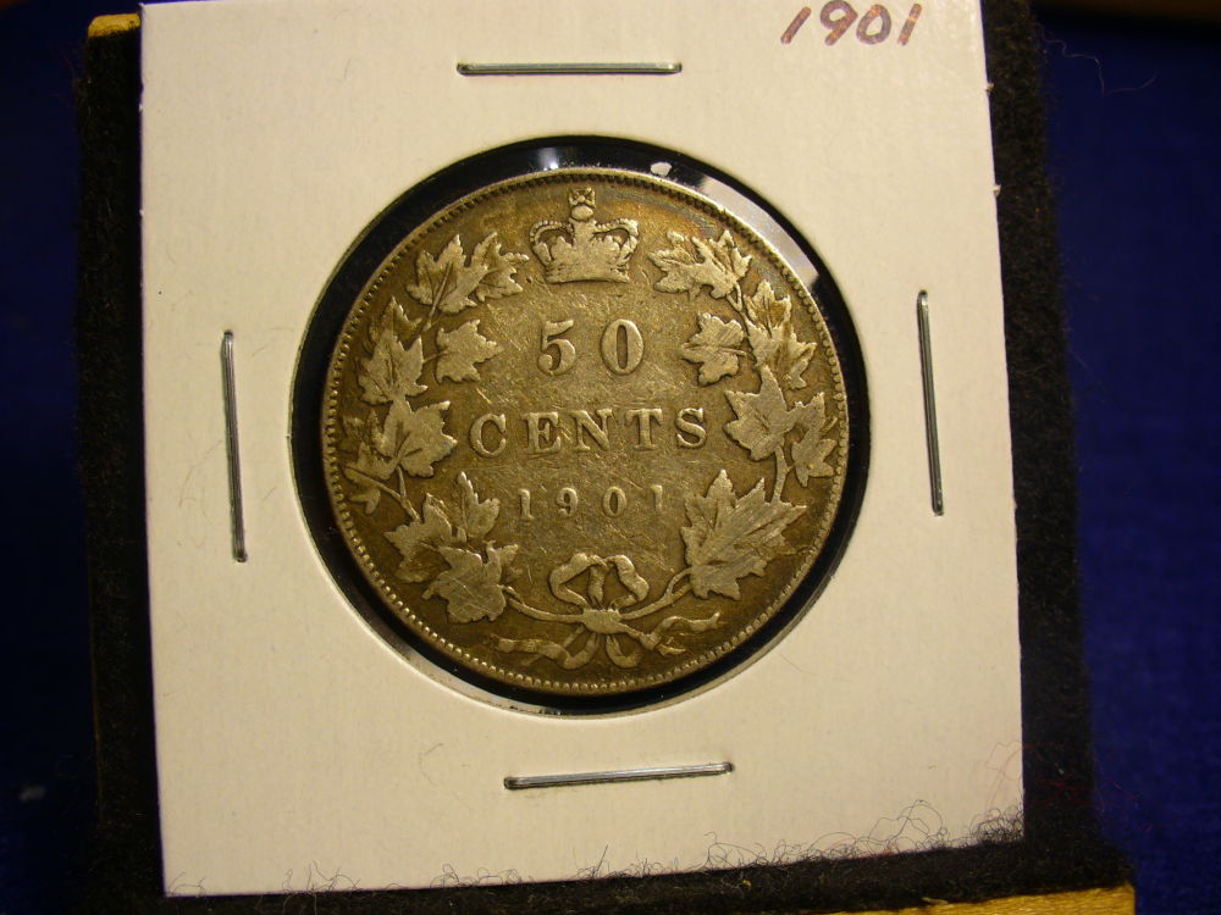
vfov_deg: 38.7
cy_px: 458
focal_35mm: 37
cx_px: 610
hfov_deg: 50.1
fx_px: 1305
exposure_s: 1/80
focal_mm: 6.1
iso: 80
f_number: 2.8
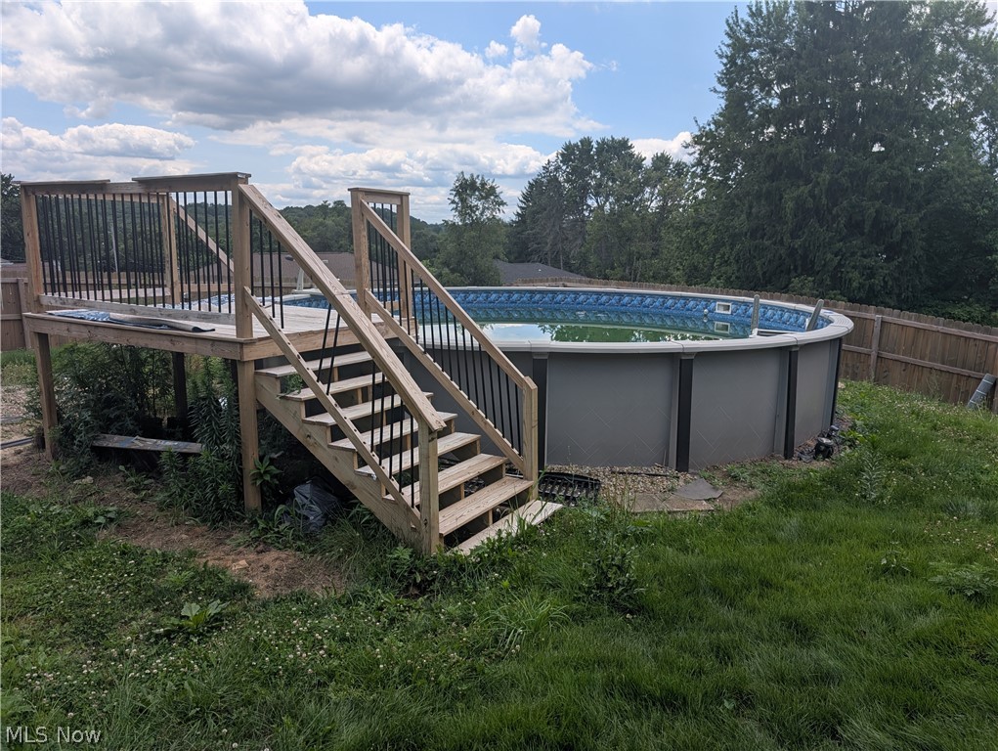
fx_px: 693
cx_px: 499
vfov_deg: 56.9
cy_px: 376
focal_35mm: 24
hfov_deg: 71.5
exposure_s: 1/1025
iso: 20
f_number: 1.68
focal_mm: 6.9
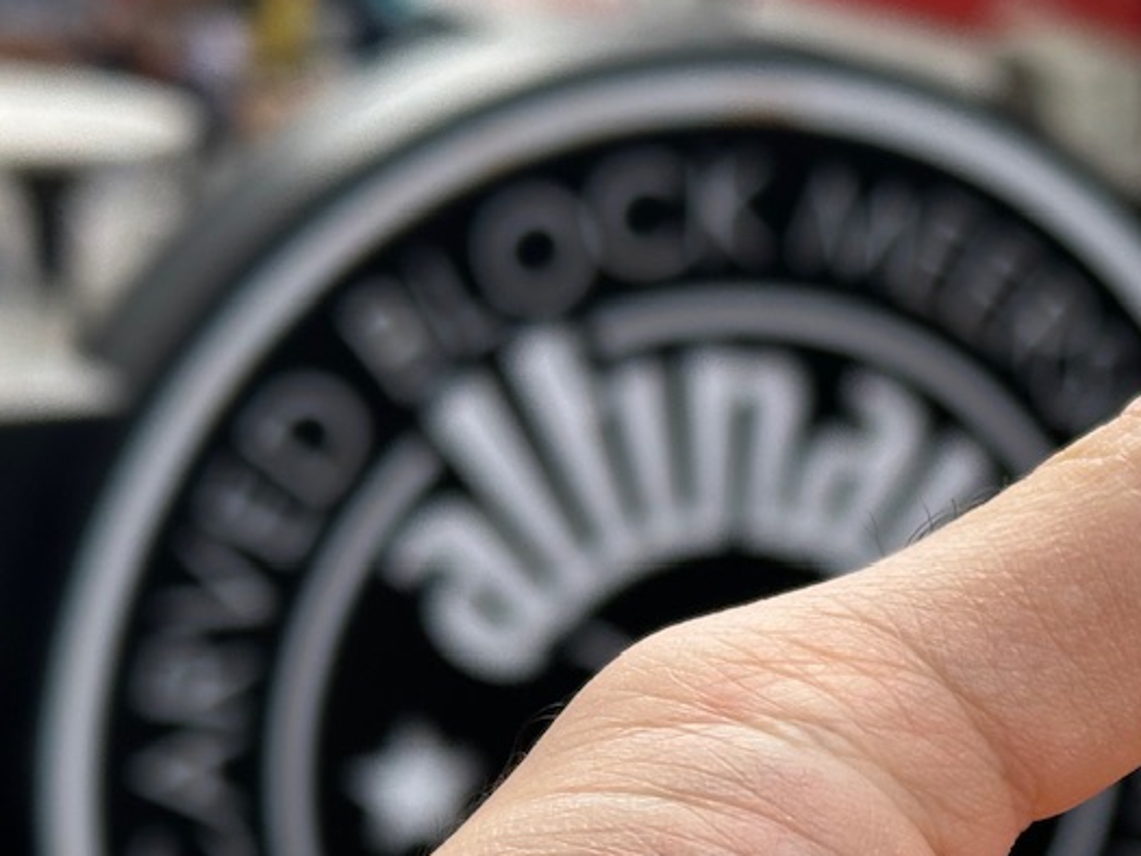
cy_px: 999
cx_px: 1263
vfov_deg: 12.4
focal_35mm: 117
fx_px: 3857
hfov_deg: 16.3
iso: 64
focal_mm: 6.86
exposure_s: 1/919
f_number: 1.78
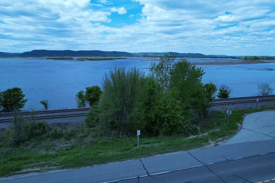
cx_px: 138
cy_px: 92
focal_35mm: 22
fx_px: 168
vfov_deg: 57.2
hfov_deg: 78.6
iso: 100
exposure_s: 1/2000
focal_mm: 8.38
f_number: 2.8
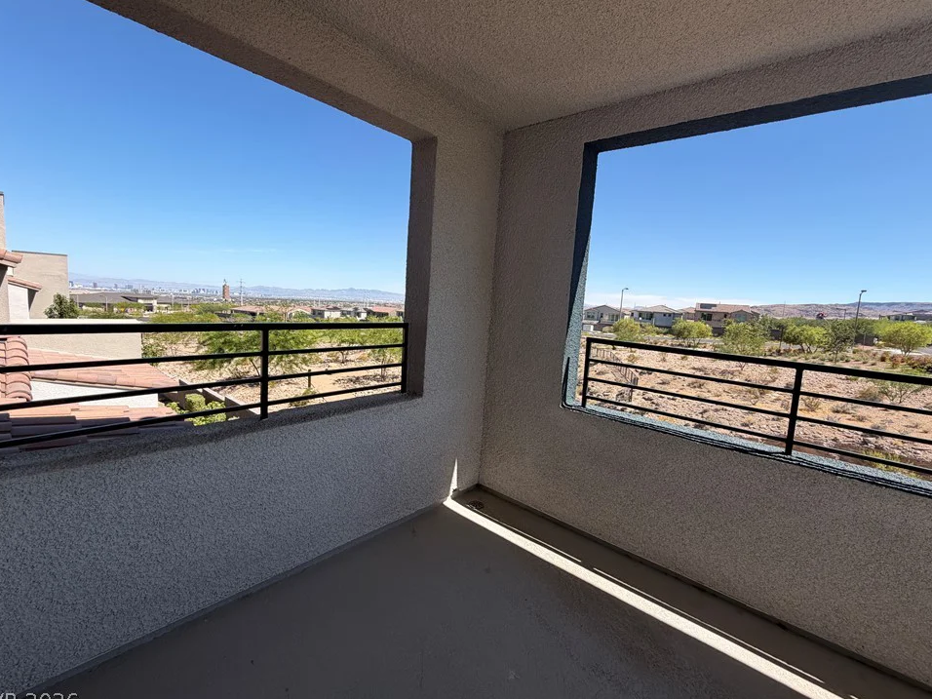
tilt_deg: -6.9
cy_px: 343
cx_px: 472
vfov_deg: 81.7
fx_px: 404
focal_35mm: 15
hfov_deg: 98.2
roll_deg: -3.2
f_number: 2.2
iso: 32
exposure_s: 1/770
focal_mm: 2.22
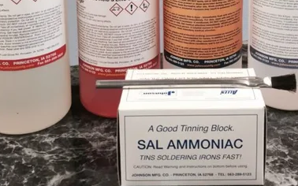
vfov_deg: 19.3
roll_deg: +0.4
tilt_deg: -8.4
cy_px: -72
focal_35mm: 61
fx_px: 495
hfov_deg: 33.2
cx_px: 200
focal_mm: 4.15
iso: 64
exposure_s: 1/30
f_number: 2.2
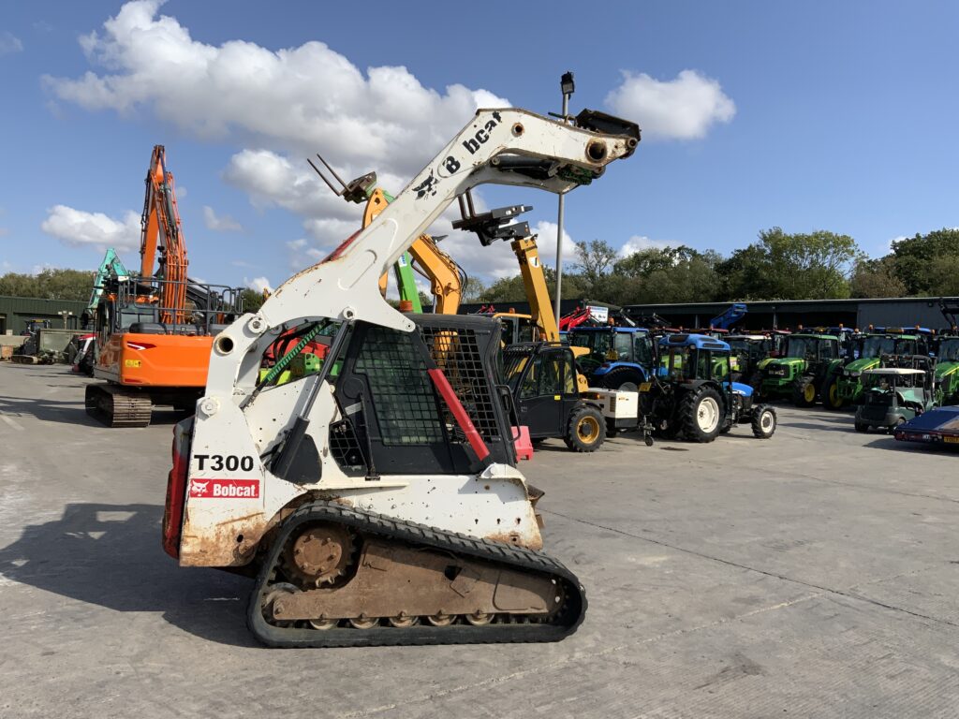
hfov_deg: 61.7
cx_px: 480
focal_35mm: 29
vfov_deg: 48.2
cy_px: 360
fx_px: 803
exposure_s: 1/2801
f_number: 1.8
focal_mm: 3
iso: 20
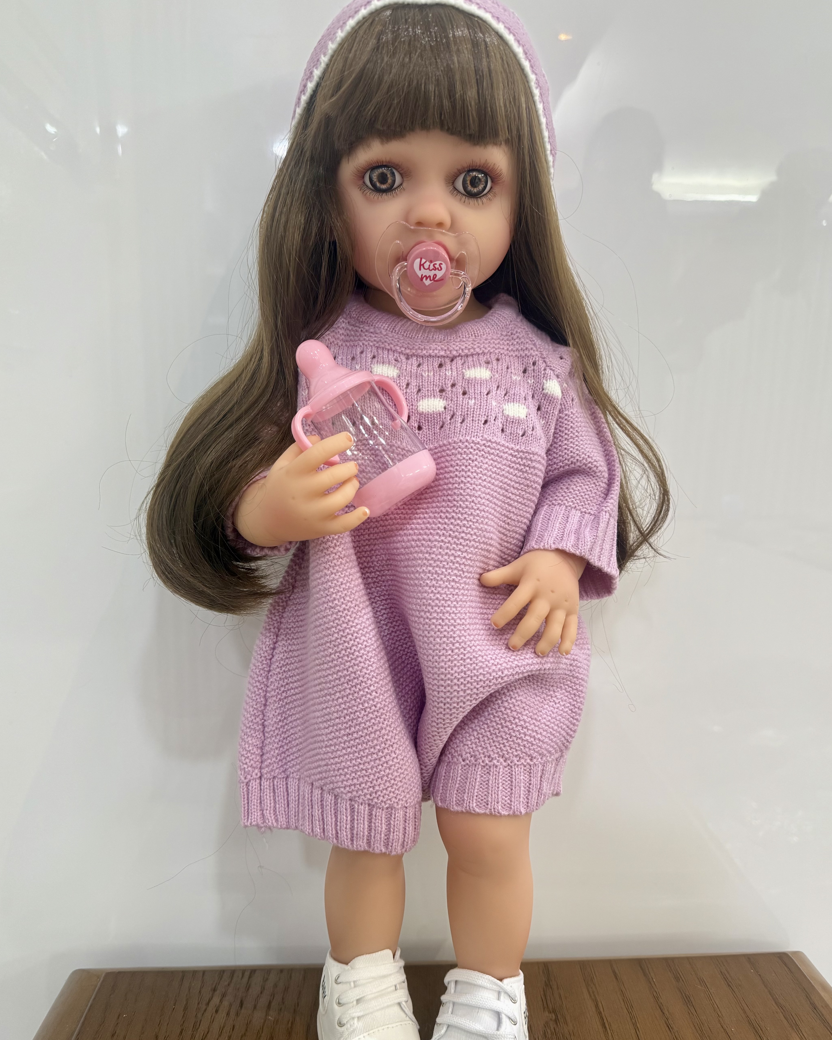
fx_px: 800
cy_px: 564
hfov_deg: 54.9
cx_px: 414
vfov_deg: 65.9
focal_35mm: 26
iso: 200
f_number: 1.78
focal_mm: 6.76
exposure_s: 1/100
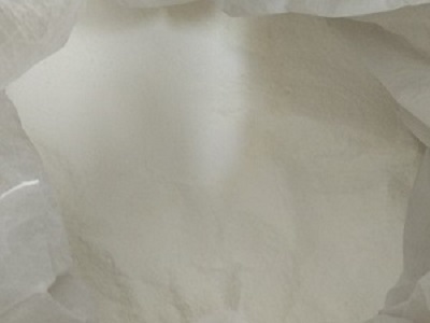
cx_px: 215
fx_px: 373
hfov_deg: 60.0
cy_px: 162
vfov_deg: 46.8
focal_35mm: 30
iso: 480
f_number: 2
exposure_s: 1/25
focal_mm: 4.12
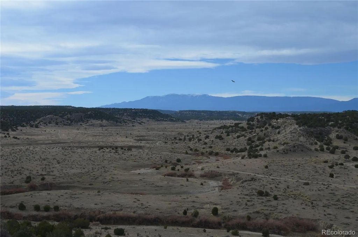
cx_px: 179
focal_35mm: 48
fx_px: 476
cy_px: 118
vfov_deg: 27.9
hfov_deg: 41.2
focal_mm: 32
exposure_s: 1/320
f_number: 9
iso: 100
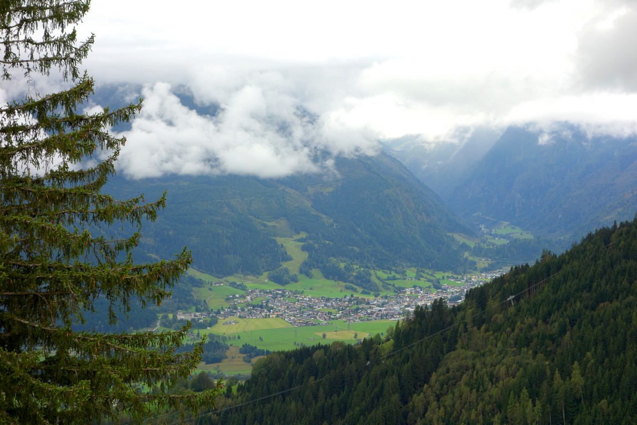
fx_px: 1203
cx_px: 318
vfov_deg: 20.0
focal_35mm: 68
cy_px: 212
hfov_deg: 29.7
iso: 125
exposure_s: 1/125
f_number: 5.6
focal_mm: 25.32
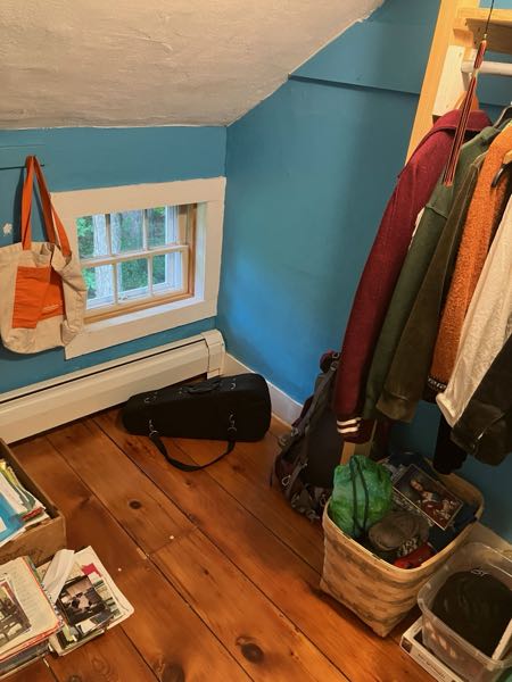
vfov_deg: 63.4
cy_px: 341
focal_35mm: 28
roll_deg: -6.5
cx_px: 256
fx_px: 552
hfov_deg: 49.7
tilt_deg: -26.3
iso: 320
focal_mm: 3.99
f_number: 1.8
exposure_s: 1/30
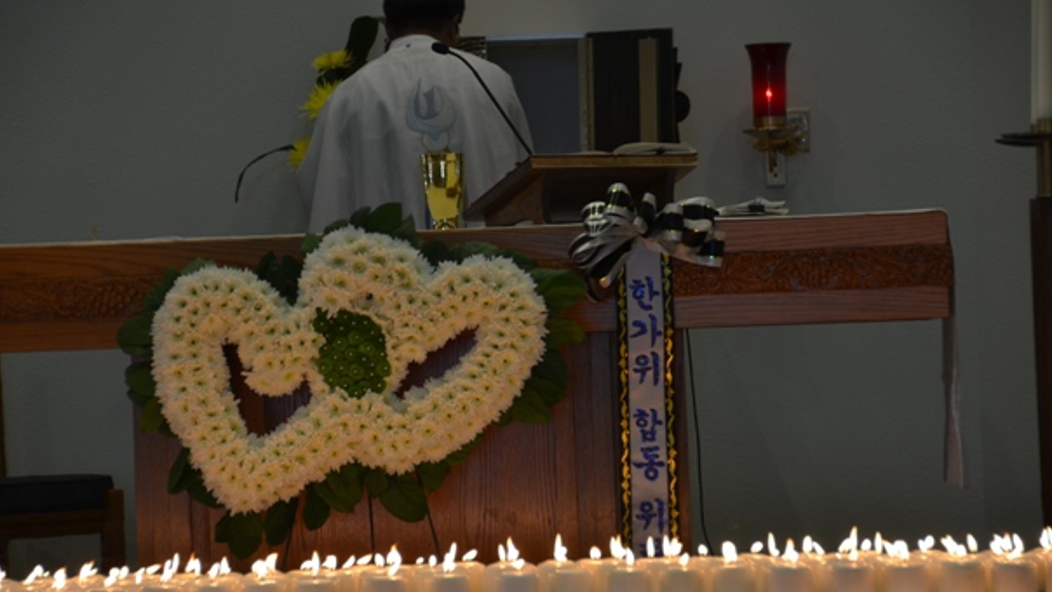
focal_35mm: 186
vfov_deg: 6.5
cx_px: 509
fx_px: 5189
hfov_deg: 11.6
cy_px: 324
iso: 400
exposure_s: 1/80
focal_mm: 112
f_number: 5.3
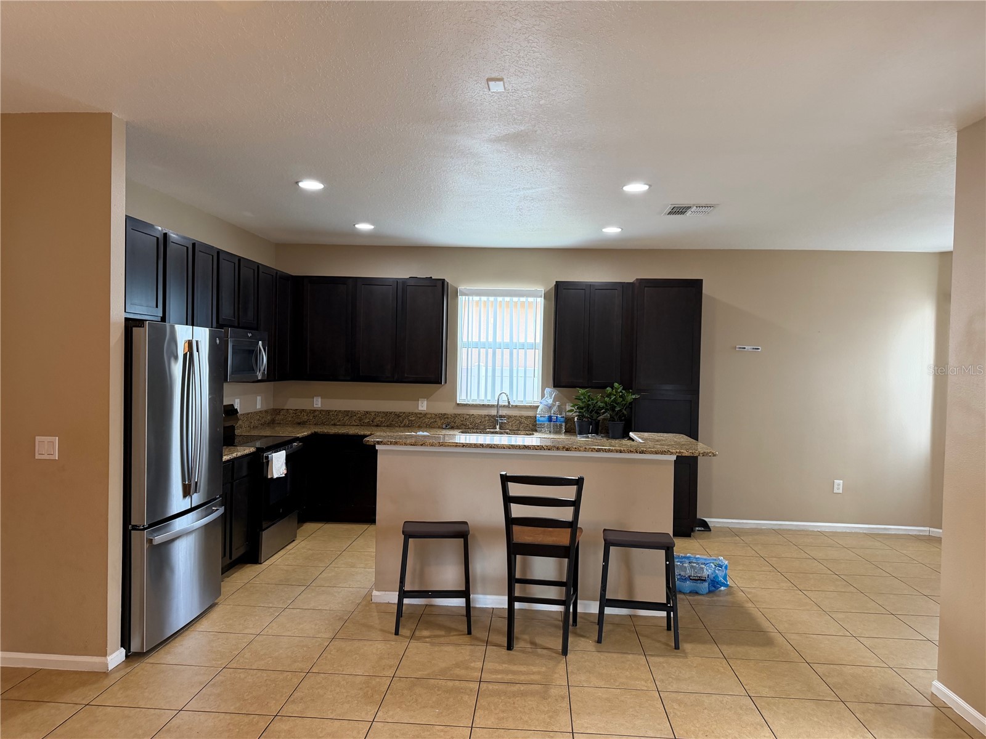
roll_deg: -0.9
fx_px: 684
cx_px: 493
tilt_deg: -2.4
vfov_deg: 56.8
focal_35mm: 24
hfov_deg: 71.6
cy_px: 370
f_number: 1.78
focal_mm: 6.76
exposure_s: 1/60
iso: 250
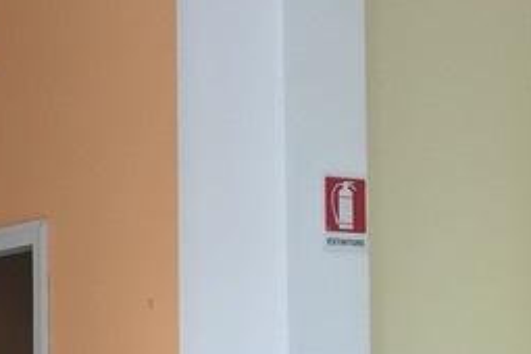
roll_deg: +0.8
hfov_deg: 15.9
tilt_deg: +4.3
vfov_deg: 11.4
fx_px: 1726
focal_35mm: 117
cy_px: 477
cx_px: -294
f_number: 1.8
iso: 25
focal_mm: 3.99
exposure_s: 1/33
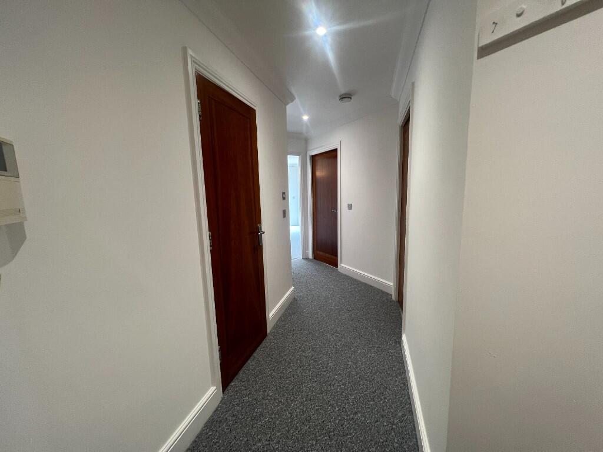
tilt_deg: -9.0
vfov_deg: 89.9
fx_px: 226
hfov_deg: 106.2
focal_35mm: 13
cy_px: 226
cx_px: 302
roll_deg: +0.9
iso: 160
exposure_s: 1/50
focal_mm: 1.57
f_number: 1.8
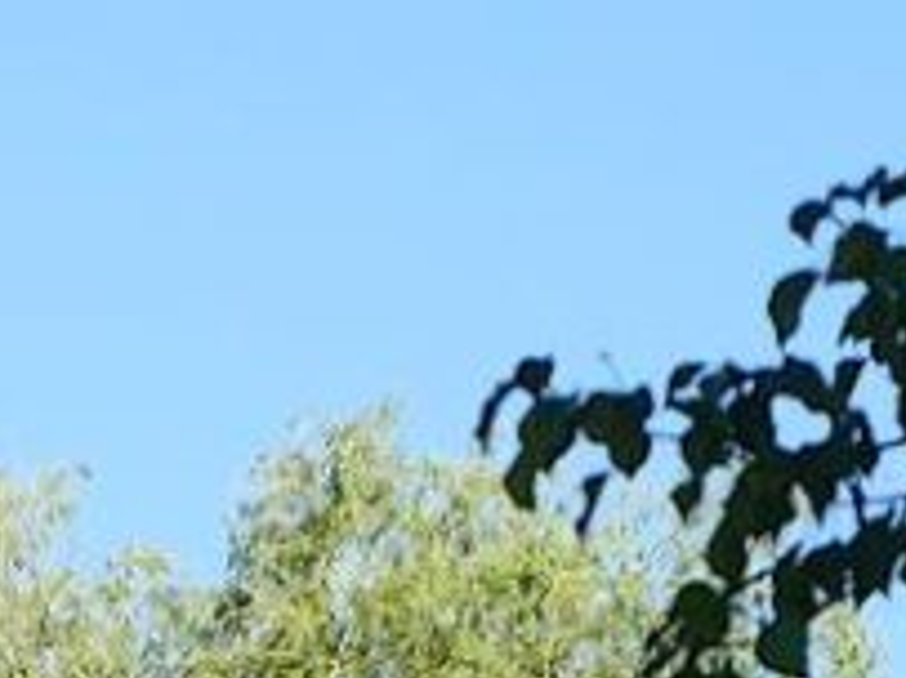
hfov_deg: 7.8
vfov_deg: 5.7
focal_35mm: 252
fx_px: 6592
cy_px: 1637
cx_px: -250
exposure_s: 1/800
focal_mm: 25
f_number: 4
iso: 200
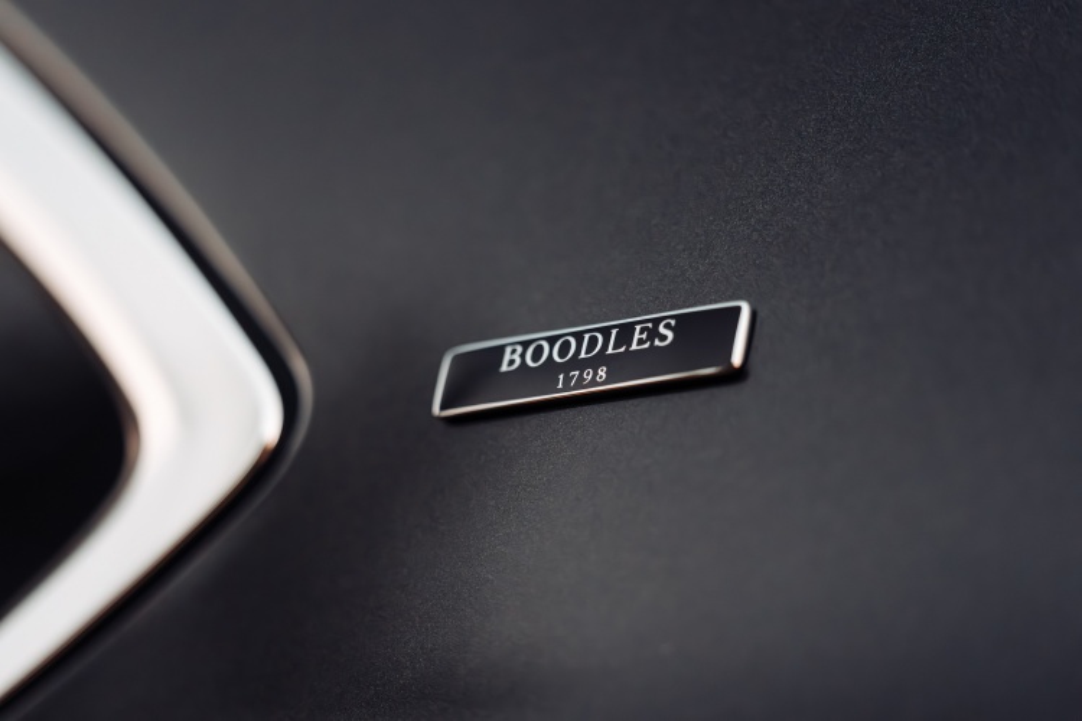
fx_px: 4268
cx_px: 541
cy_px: 360
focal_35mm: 142
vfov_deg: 9.7
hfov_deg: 14.4
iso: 2500
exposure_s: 1/100
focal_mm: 142
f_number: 2
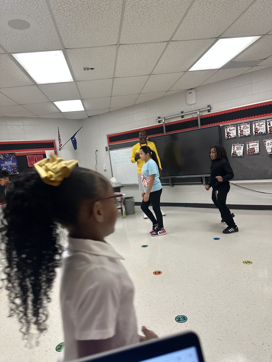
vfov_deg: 71.6
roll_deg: +6.1
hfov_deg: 56.8
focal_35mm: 24
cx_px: 136
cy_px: 181
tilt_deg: -6.9
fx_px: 251
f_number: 1.78
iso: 160
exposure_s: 1/120
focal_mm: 6.86
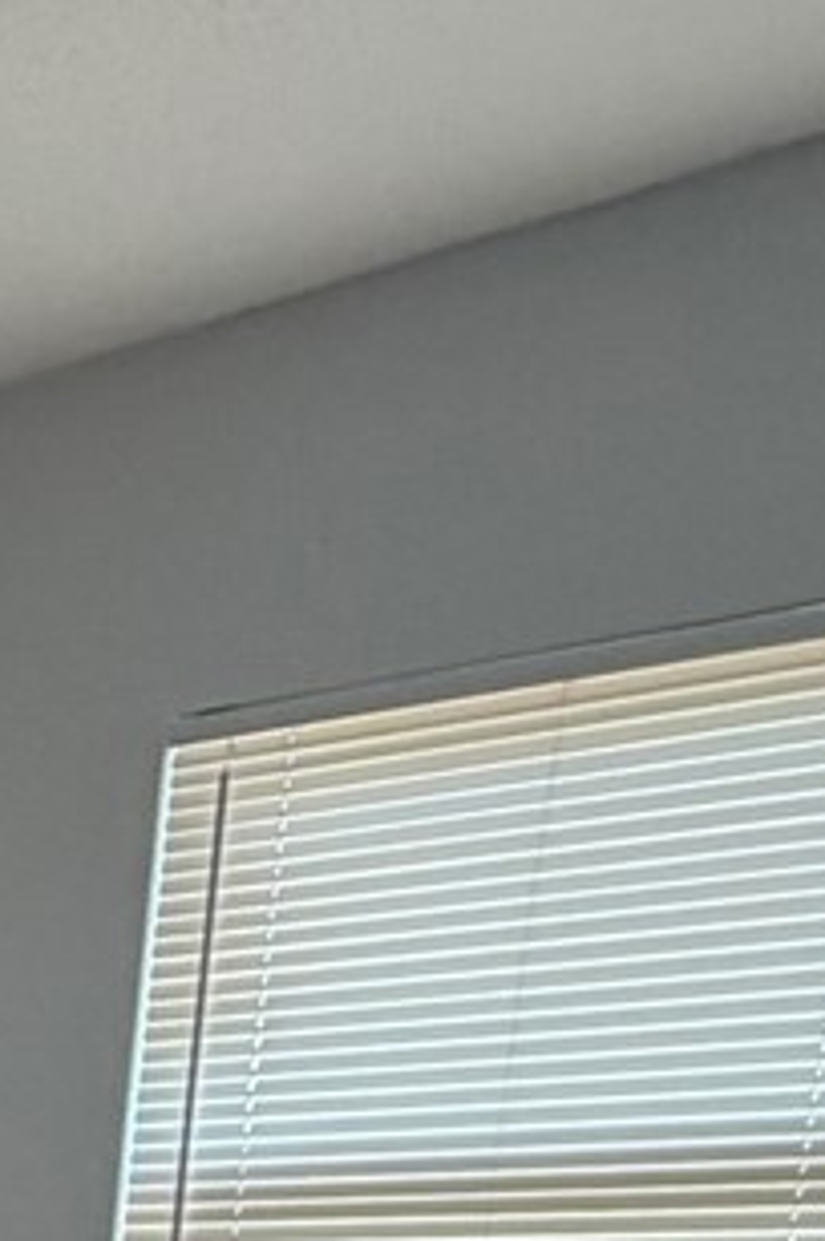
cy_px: 1989
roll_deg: +1.2
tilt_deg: -13.5
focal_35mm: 76
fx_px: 2618
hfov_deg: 13.4
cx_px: -1120
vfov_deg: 21.3
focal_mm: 2.22
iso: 200
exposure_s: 1/121
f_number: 2.2
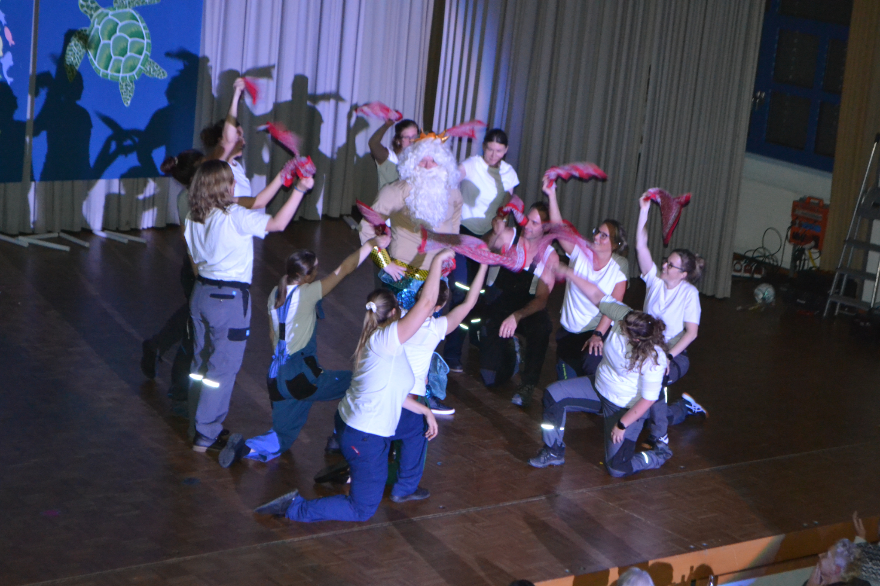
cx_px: 440
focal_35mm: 82
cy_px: 293
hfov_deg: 24.6
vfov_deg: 16.6
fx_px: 2016
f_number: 5.6
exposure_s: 1/60
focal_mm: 55
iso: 3200
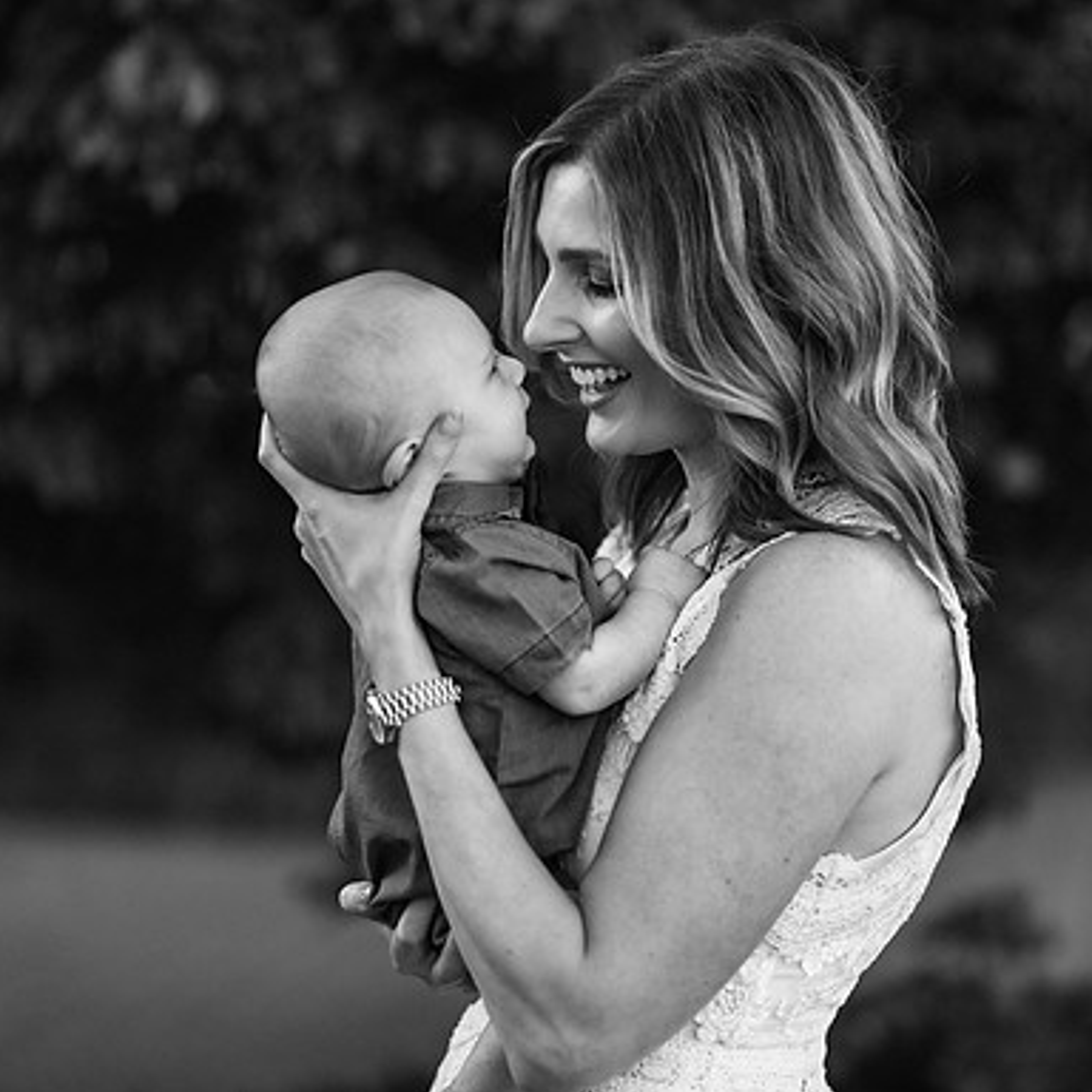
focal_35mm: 109
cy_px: 547
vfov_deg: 16.0
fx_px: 3890
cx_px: 600
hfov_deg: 16.0
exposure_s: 1/500
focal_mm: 85
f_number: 2
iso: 200
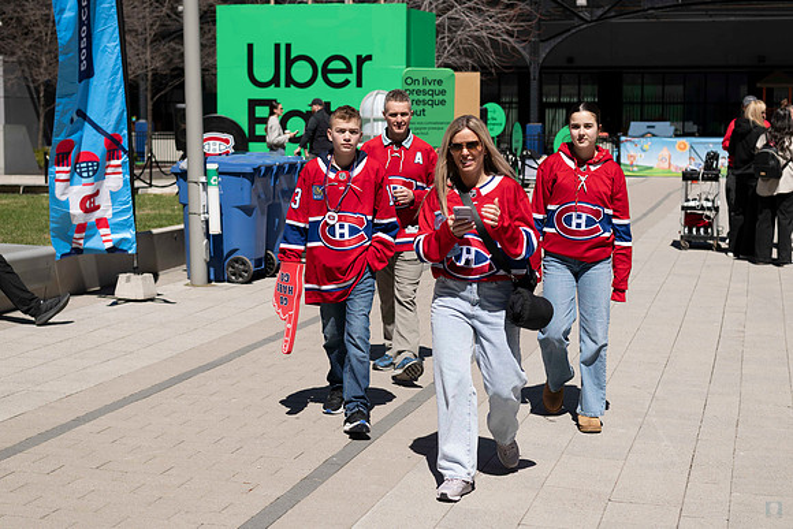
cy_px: 273
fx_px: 1338
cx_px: 425
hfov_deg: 33.0
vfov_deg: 22.4
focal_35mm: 61
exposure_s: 1/800
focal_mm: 50
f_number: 4.5
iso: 64
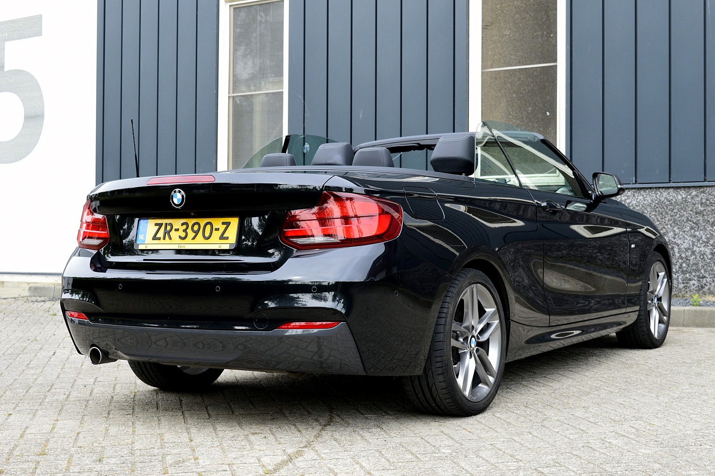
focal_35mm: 54
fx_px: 1072
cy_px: 238
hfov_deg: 36.9
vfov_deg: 25.0
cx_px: 358
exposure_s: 1/125
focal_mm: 36
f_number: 9
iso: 400
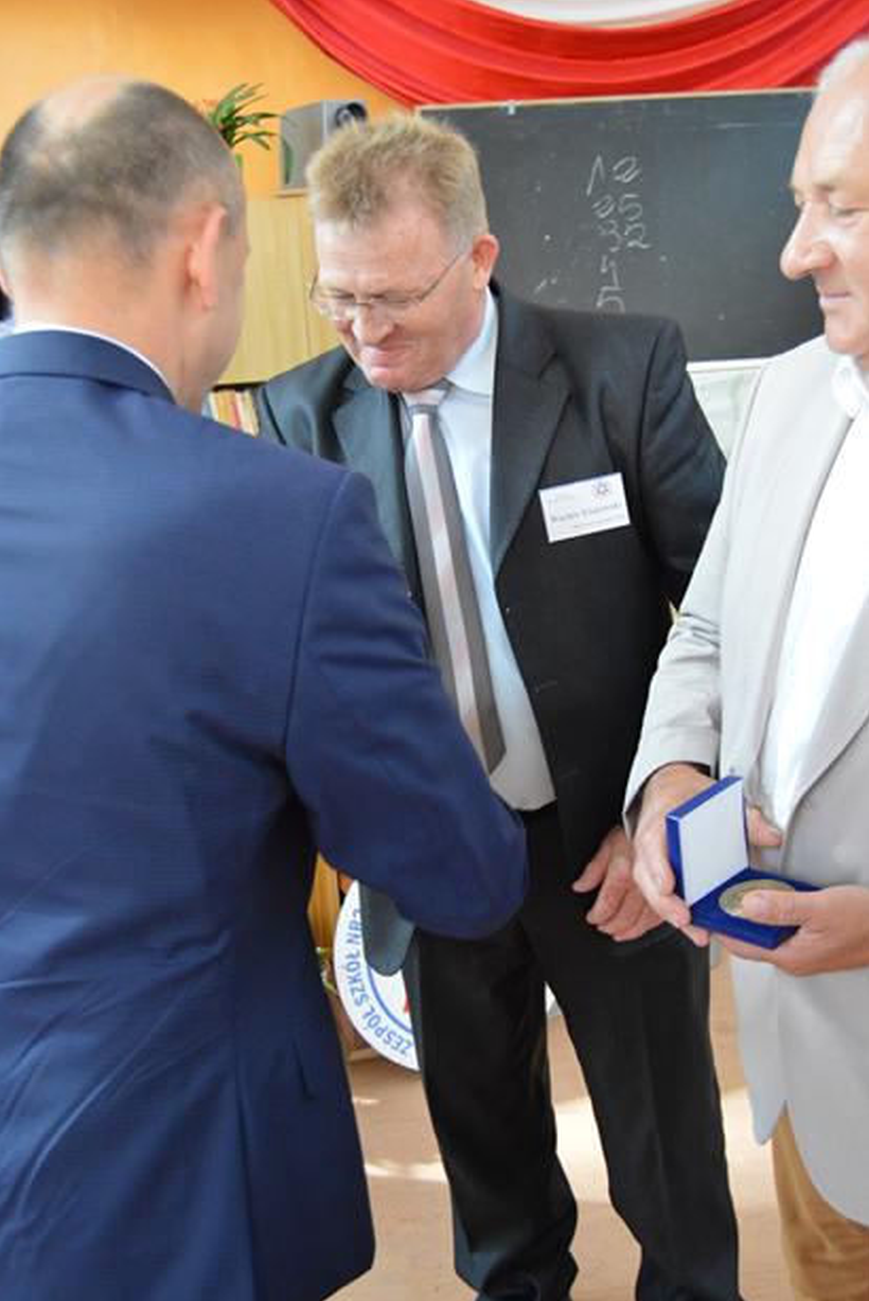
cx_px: 426
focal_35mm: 37
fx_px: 1338
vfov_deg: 51.9
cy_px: 667
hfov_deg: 36.0
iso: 3200
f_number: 3.8
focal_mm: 24
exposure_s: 1/160
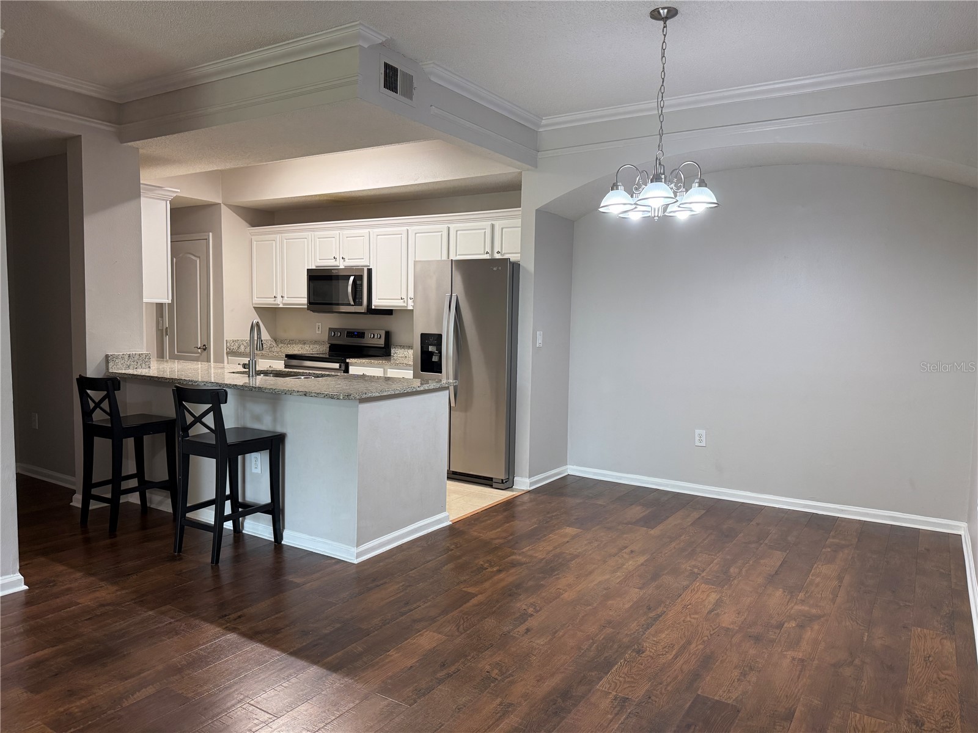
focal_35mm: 24
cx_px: 489
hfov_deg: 71.6
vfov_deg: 56.8
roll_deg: -0.6
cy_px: 366
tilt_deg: -3.6
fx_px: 678
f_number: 1.78
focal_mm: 6.76
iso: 200
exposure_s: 1/120
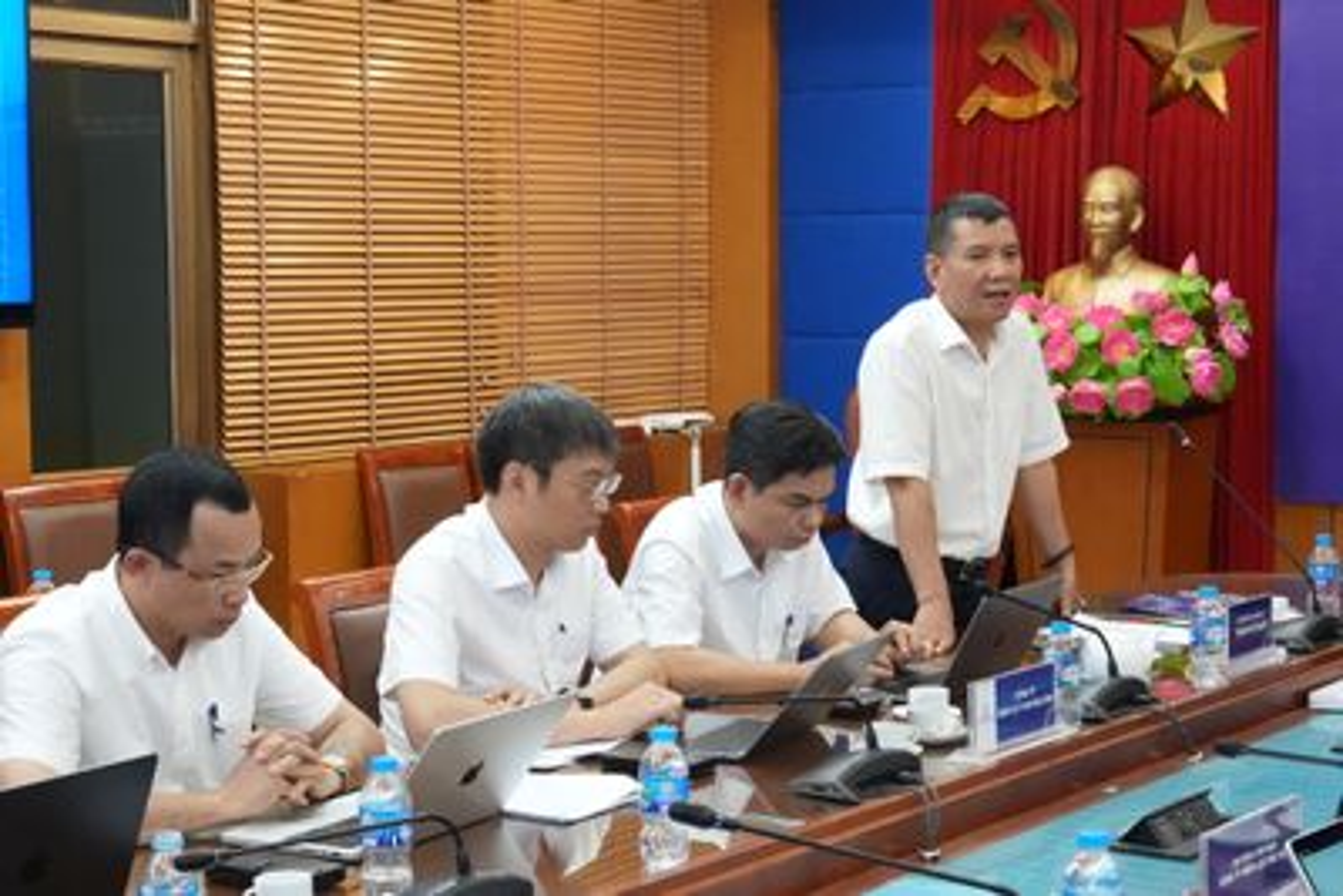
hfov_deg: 30.5
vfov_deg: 20.6
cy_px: 448
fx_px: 2463
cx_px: 672
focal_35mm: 66
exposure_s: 1/100
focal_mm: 44
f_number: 10
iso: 10000
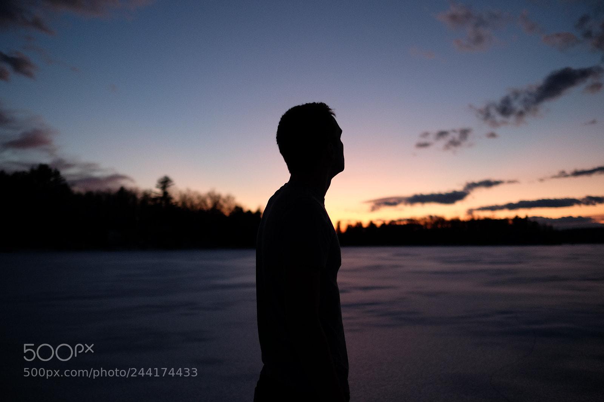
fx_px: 587
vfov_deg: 37.8
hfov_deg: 54.4
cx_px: 302
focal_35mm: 35
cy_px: 201
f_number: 1.4
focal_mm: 23
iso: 800
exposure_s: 1/80
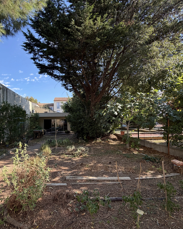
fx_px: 129
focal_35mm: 19
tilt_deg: +1.5
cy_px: 118
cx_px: 73
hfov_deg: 70.1
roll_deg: +2.4
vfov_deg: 83.3
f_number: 2.2
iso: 50
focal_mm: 2.22
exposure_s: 1/403
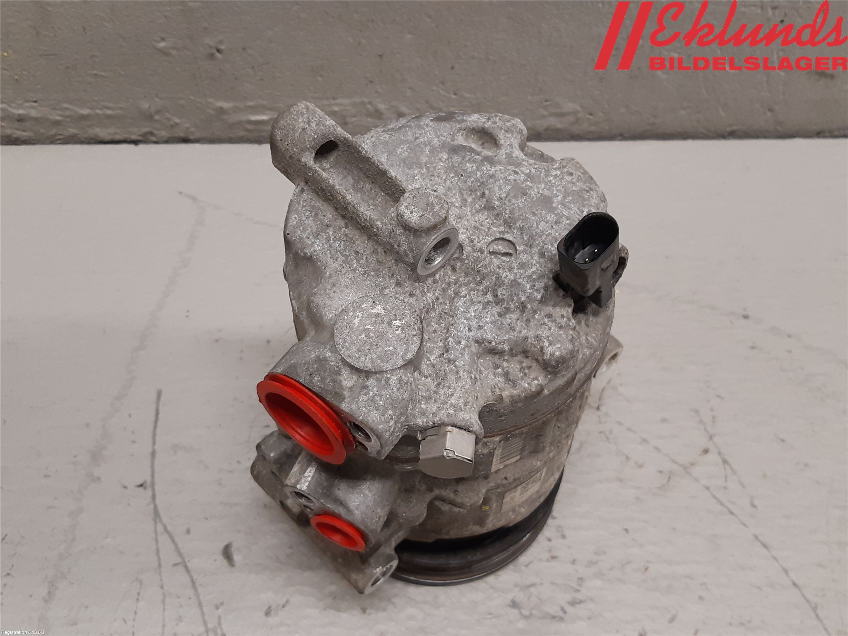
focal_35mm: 26
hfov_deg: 67.3
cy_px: 318
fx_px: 637
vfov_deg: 53.1
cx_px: 424
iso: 125
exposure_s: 1/50
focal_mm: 3.93
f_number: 1.7
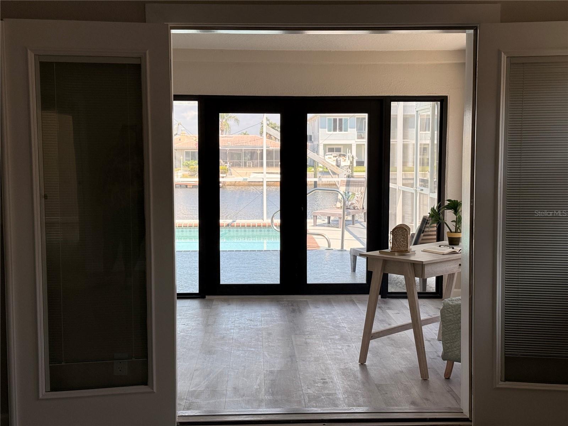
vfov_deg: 30.3
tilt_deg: -4.7
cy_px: 213
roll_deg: +0.6
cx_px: 284
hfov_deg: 39.7
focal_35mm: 48
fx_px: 788
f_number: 1.78
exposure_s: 1/388
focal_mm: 6.76
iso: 64
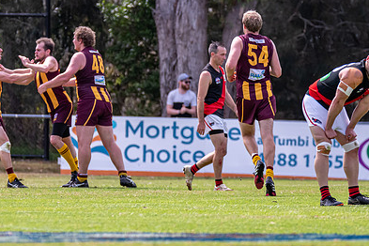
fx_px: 8363
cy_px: 89
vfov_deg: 1.7
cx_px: 115
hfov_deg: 2.5
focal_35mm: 816
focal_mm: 350
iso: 800
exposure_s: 1/1600
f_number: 6.3
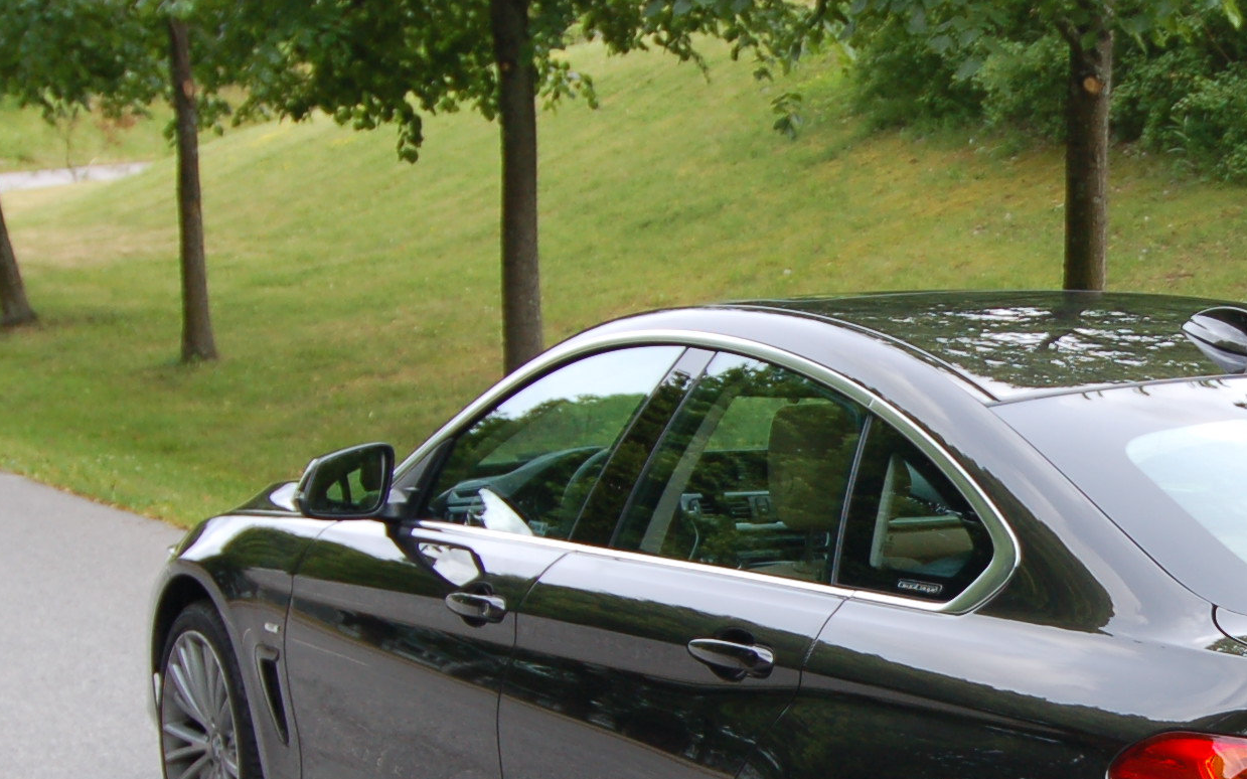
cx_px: 1219
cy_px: 673
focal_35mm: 89
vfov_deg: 14.6
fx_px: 3024
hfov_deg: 22.5
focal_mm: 24
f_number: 4
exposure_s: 1/200
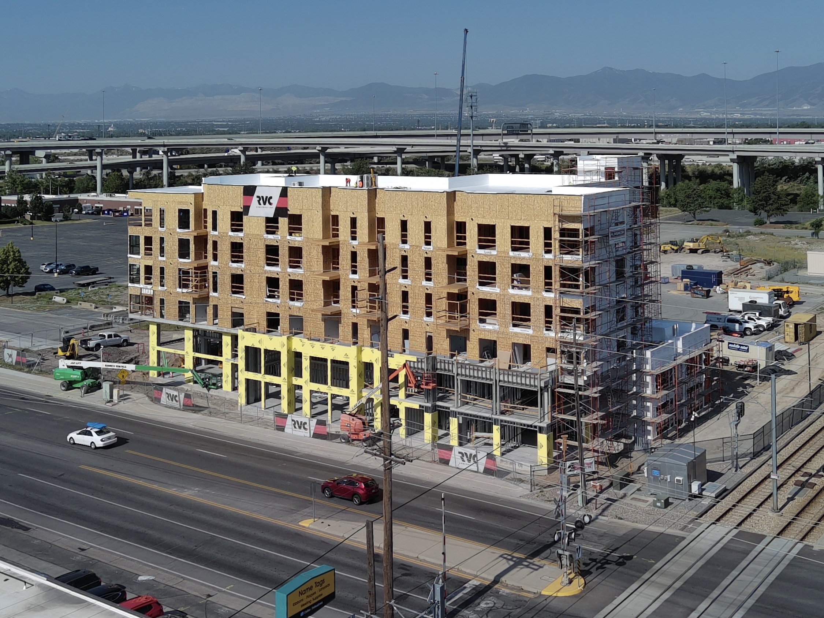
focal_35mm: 23
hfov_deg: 73.9
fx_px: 547
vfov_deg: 58.9
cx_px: 412
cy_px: 309
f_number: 1.9
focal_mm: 6.67
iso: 100
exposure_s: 1/7407
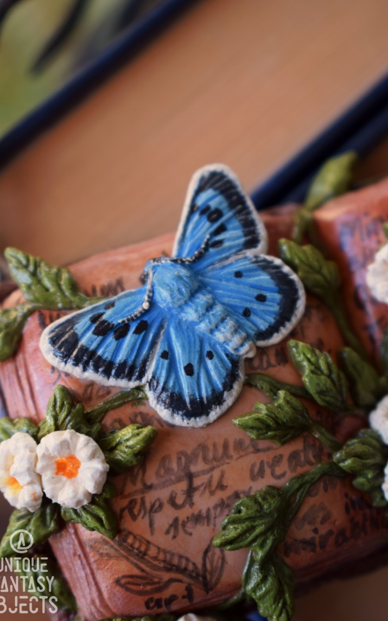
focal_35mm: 80
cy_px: 311
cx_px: 188
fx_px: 1354
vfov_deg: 25.8
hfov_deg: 16.3
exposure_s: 1/80
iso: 400
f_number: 5.6
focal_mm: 52
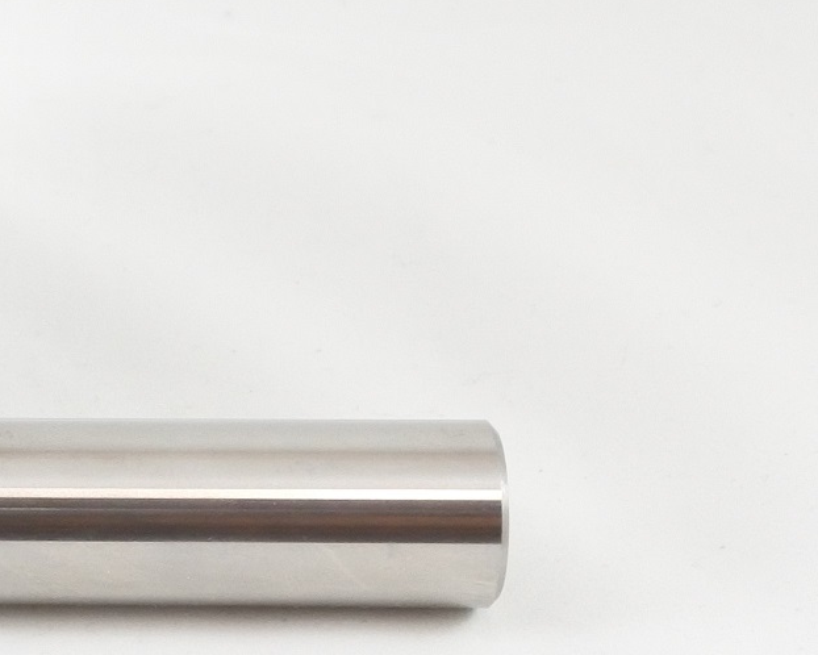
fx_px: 3148
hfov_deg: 13.9
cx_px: -416
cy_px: 221
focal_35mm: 130
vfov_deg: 11.9
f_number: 4.2
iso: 560
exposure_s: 1/125
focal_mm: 15
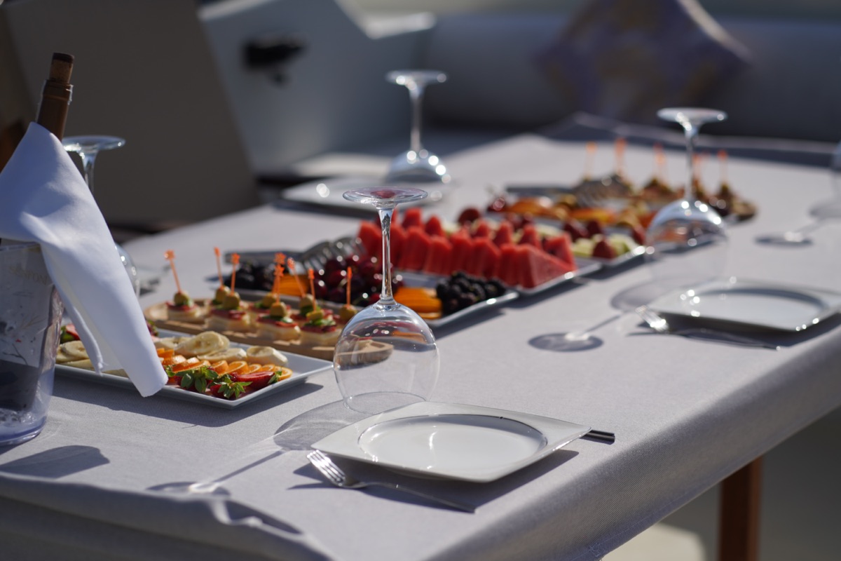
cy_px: 280
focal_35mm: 85
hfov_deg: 23.9
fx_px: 1986
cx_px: 420
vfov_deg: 16.1
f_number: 2.8
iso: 100
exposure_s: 1/8000
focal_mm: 85
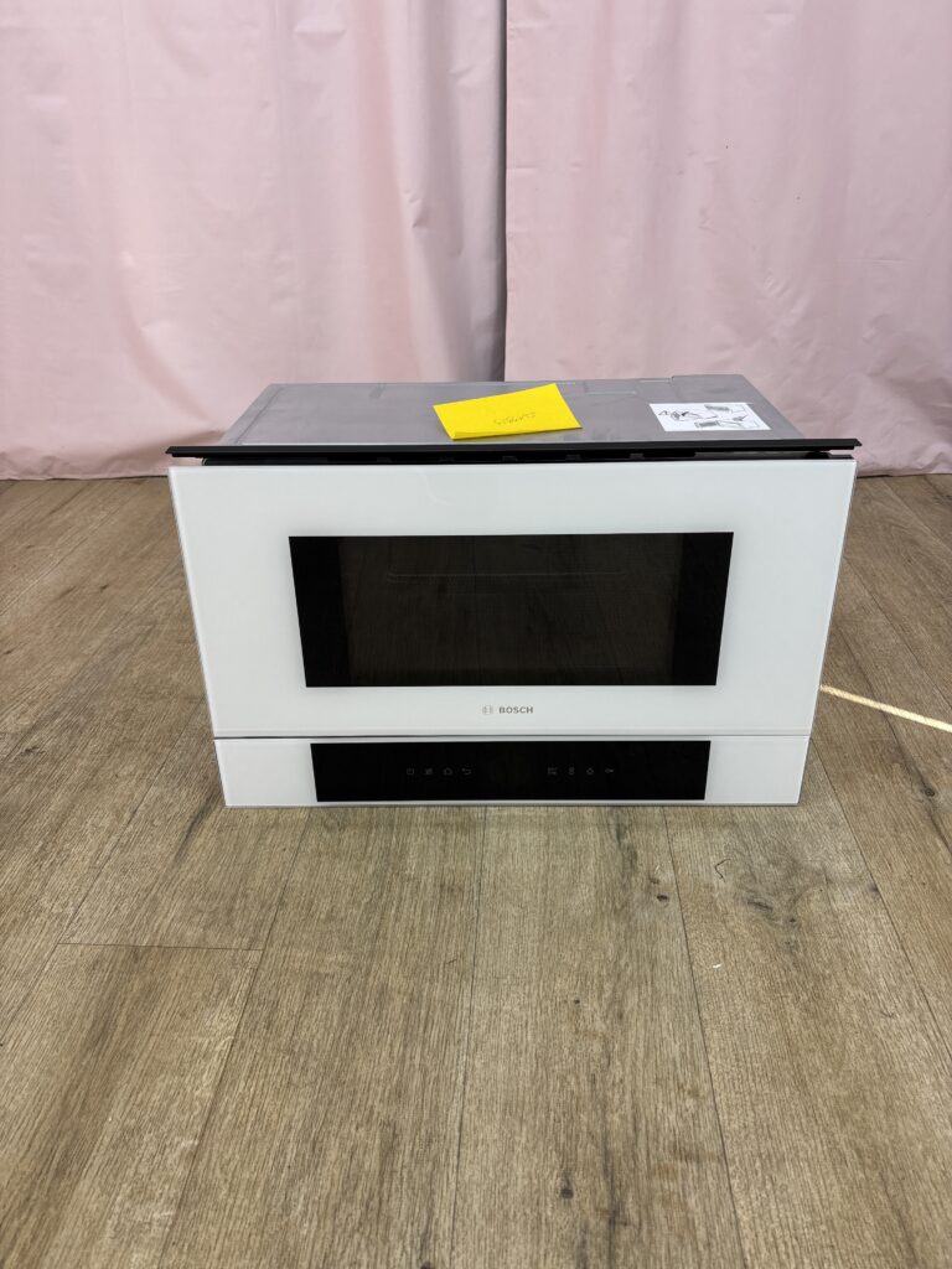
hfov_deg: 53.1
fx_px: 953
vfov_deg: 67.3
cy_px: 634
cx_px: 476
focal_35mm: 26
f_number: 1.6
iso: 64
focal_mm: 5.96
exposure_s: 1/100
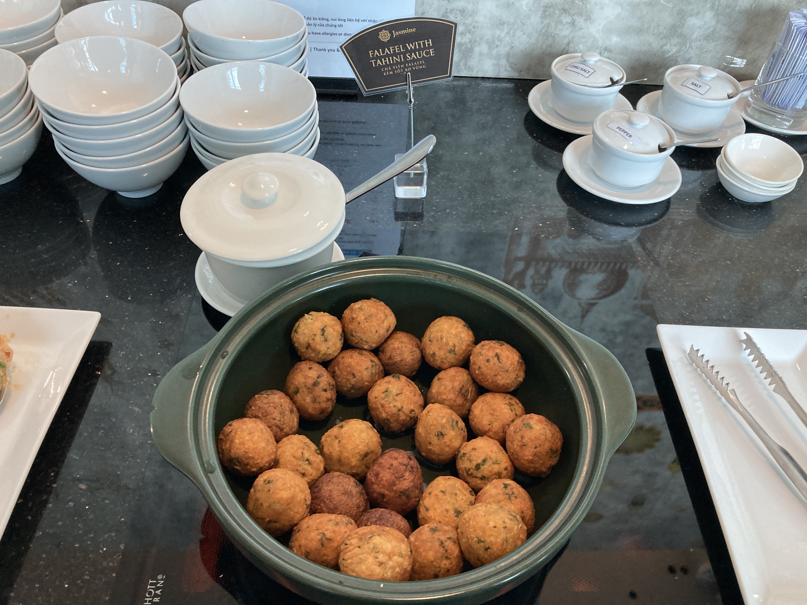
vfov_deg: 49.7
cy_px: 302
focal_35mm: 28
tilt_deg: -47.3
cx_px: 404
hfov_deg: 63.4
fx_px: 653
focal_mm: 3.99
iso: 200
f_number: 1.8
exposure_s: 1/50
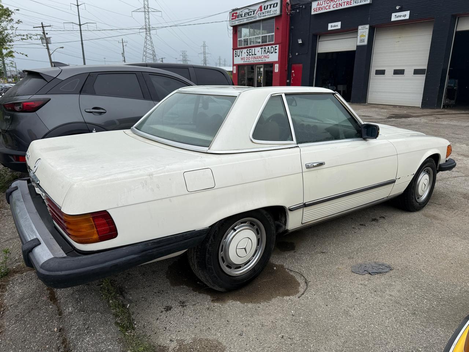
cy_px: 176
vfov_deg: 56.8
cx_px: 234
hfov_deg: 71.6
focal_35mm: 24
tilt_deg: -16.4
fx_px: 325
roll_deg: -0.5
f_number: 1.78
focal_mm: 6.76
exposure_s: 1/4975
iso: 80
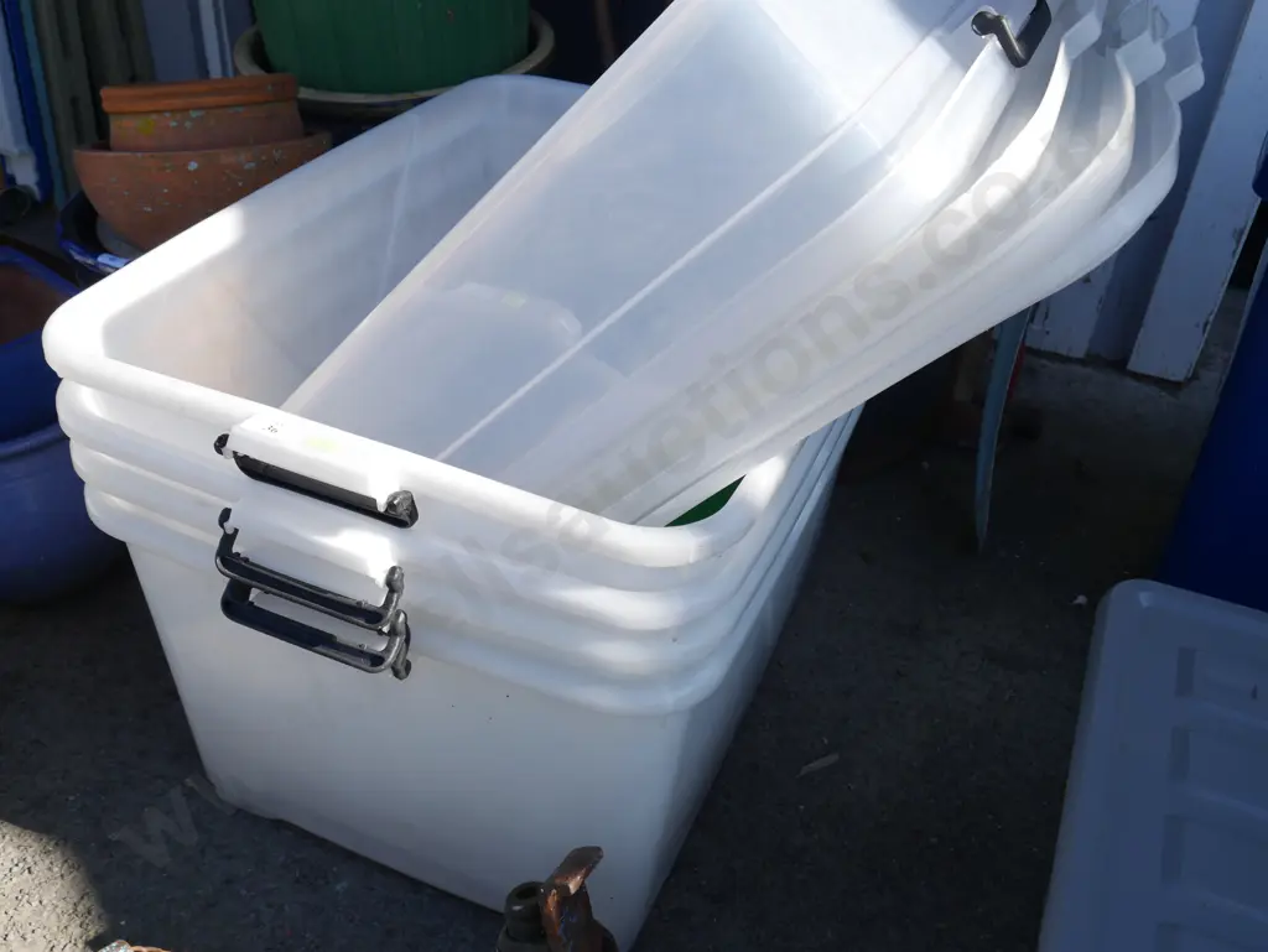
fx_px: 1173
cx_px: 634
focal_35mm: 32
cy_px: 476
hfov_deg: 56.8
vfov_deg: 44.2
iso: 200
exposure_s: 1/320
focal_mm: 16
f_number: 6.3
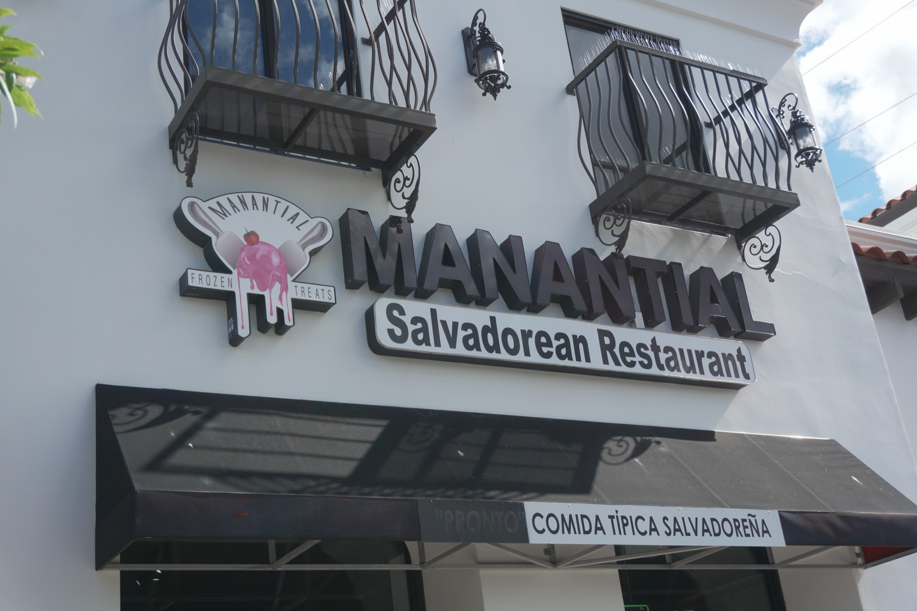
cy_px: 306
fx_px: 1222
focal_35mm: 48
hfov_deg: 41.1
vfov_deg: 28.1
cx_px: 458
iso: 125
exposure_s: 1/500
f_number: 5.6
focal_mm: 32
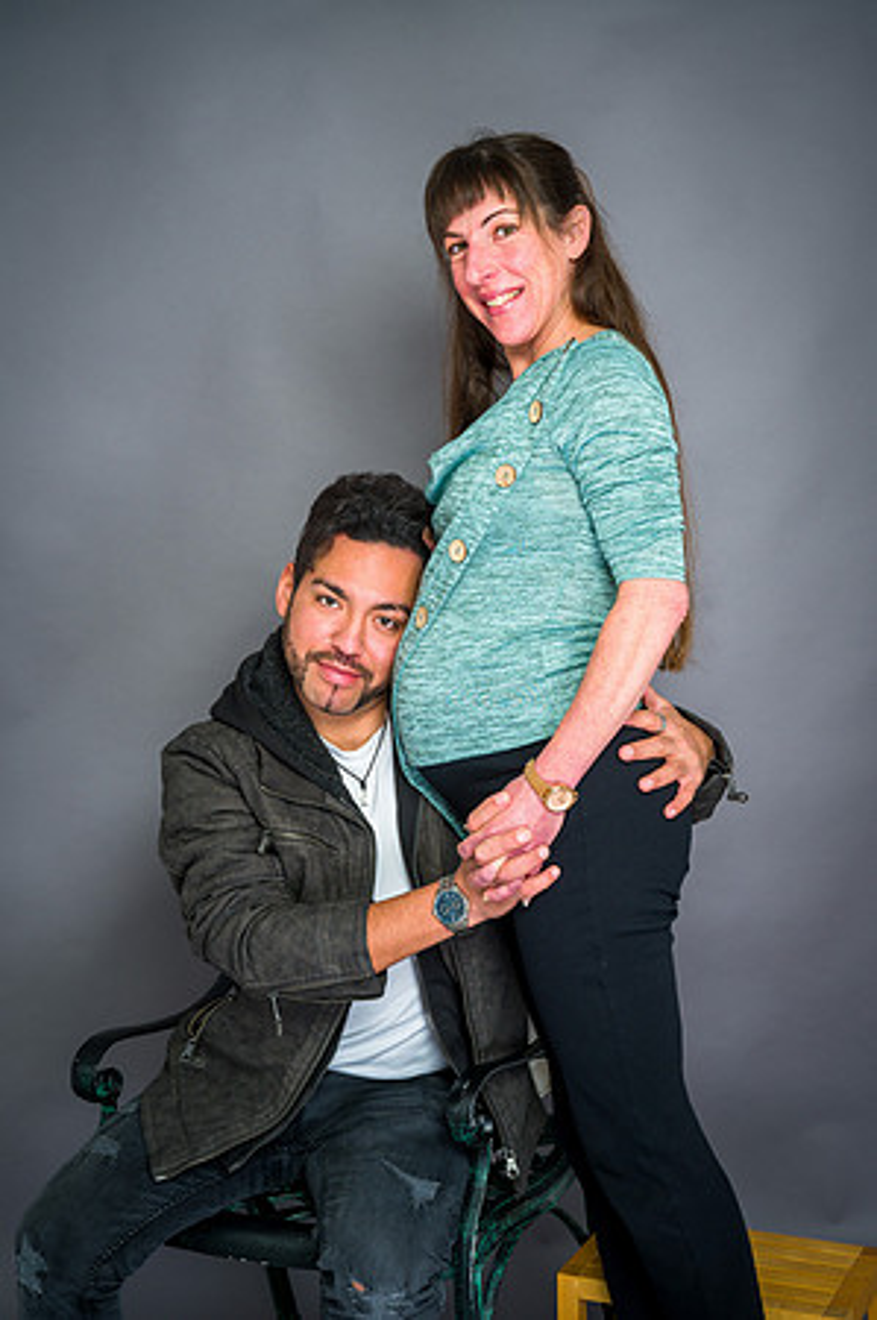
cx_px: 438
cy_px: 660
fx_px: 1795
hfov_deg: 27.5
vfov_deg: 40.4
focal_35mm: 49
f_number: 5.6
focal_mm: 49
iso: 200
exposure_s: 1/100
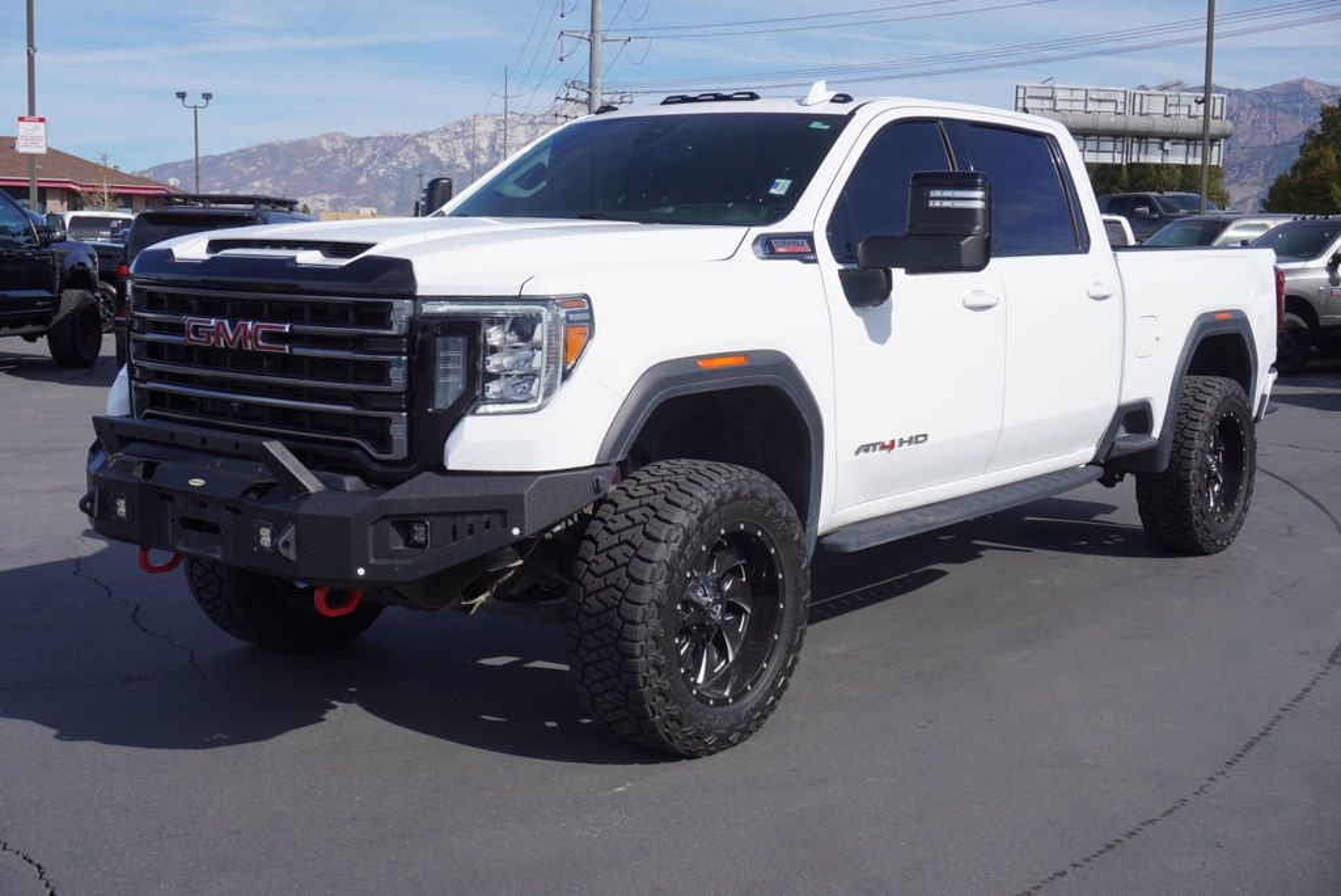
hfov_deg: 44.9
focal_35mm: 44
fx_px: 1621
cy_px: 448
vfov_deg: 30.9
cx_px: 670
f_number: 9
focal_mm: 29
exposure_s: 1/250
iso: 100
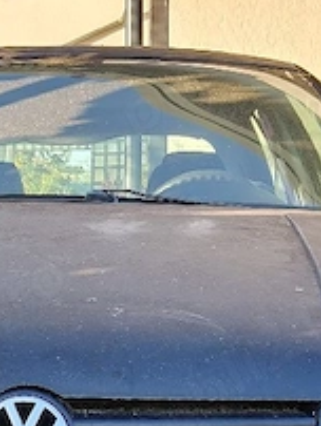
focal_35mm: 95
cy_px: 411
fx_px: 1172
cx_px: 13
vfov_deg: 20.1
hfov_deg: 15.4
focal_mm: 5.59
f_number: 1.8
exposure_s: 1/303
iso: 50
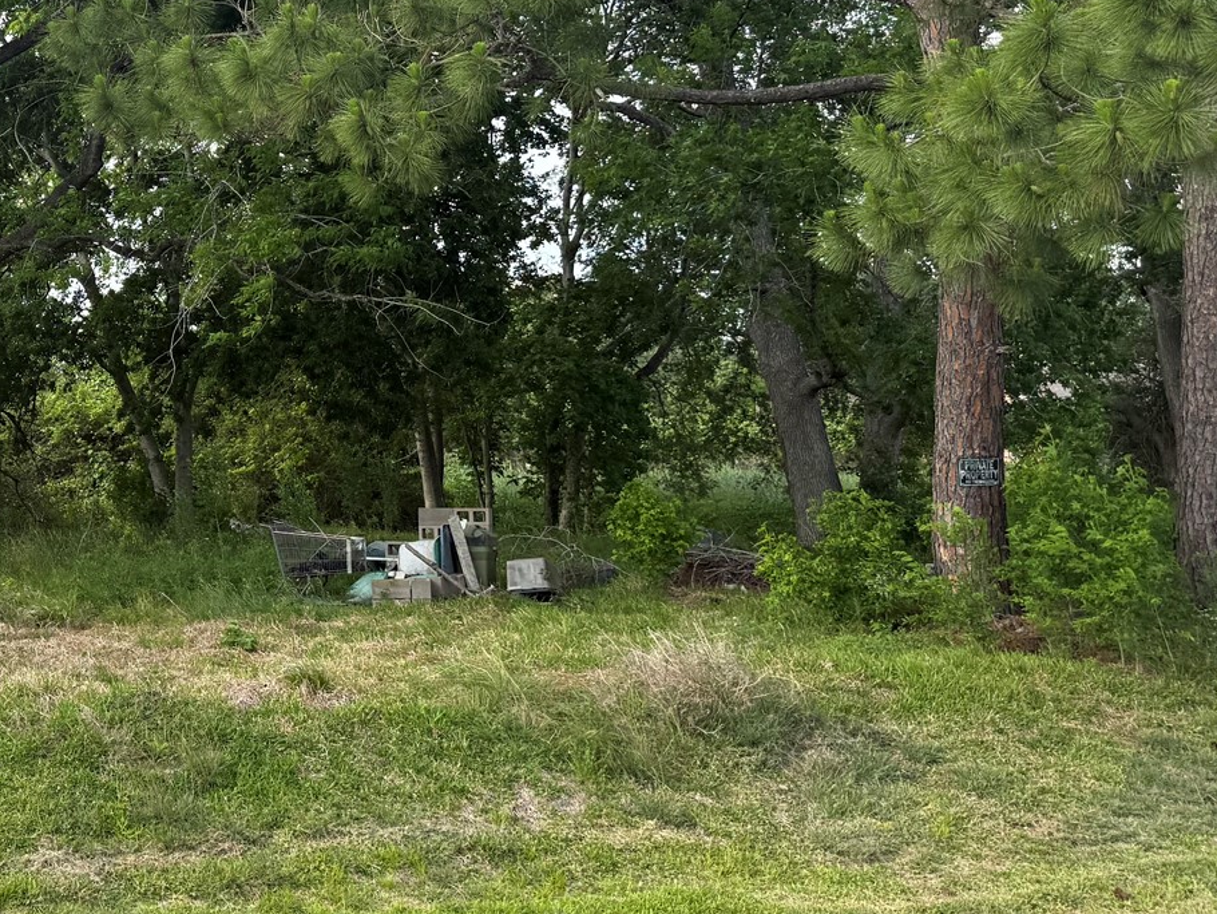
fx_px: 1899
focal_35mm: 54
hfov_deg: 32.5
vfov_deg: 26.9
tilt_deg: +6.5
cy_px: 293
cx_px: -13
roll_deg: +1.7
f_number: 1.78
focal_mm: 6.76
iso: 100
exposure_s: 1/1493
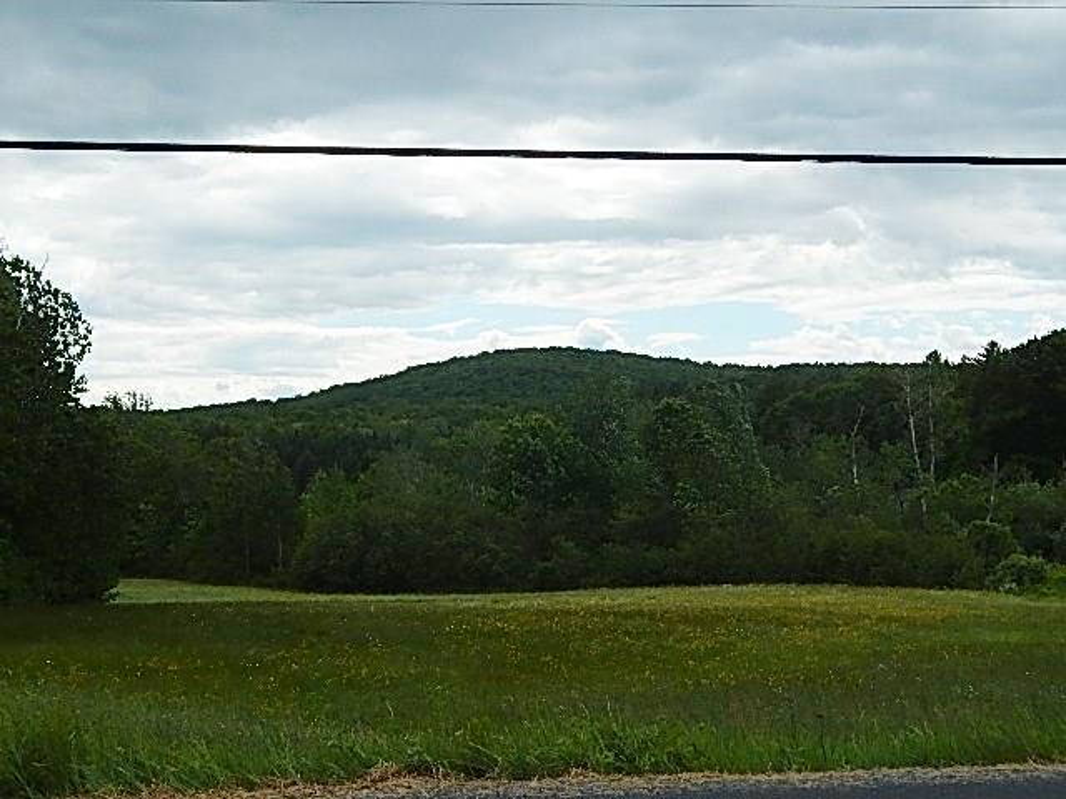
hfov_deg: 31.7
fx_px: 1878
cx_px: 533
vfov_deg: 24.0
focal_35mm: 61
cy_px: 400
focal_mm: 10.9
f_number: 4
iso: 125
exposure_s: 1/1250
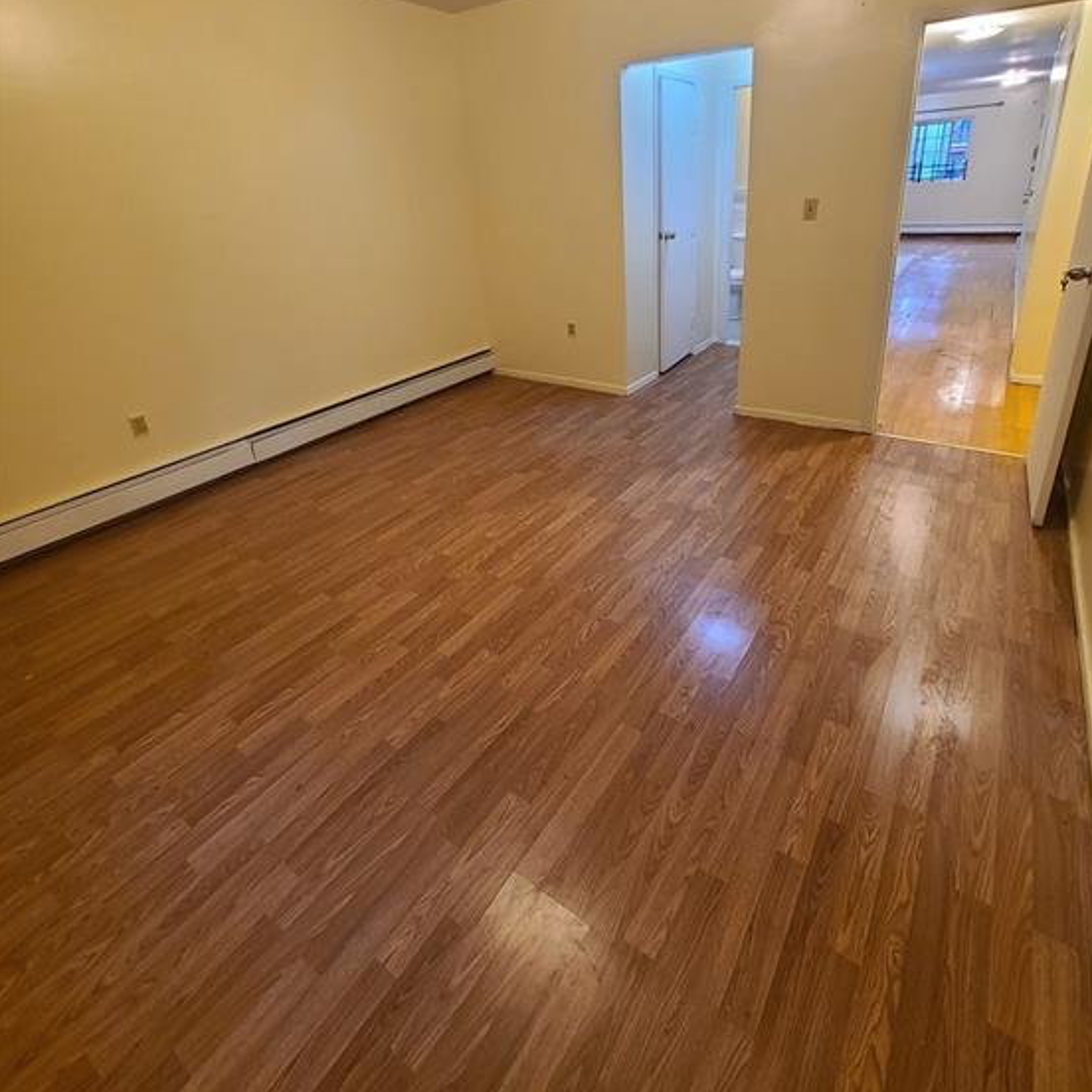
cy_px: 402
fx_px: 571
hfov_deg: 87.4
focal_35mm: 16
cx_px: 564
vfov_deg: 85.5
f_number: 2.2
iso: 320
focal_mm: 2.2
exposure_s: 1/40
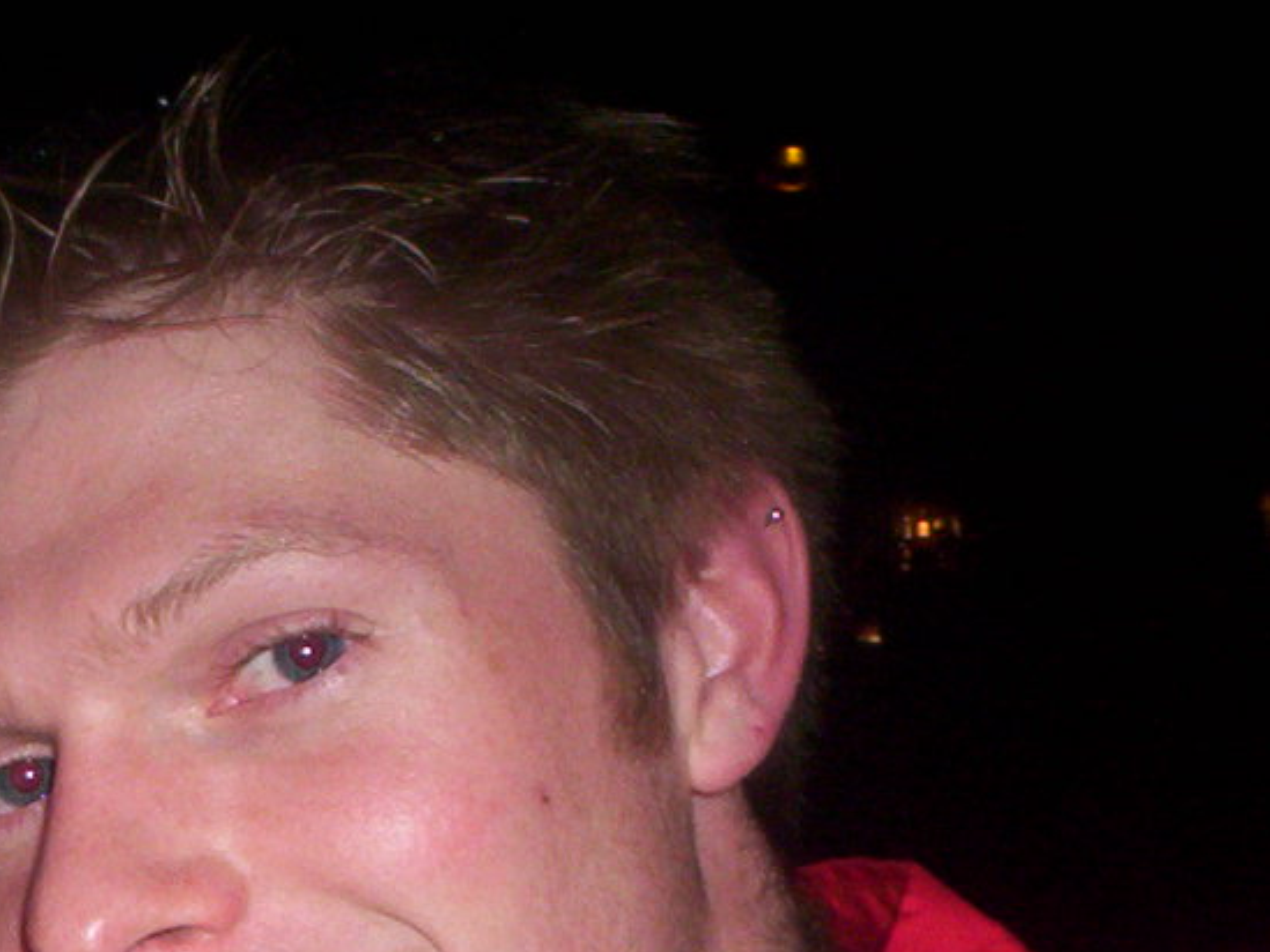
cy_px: 1005
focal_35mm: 82
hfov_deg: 23.1
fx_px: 3009
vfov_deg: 17.5
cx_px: 99
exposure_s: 1/60
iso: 140
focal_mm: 4.99
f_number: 4.5
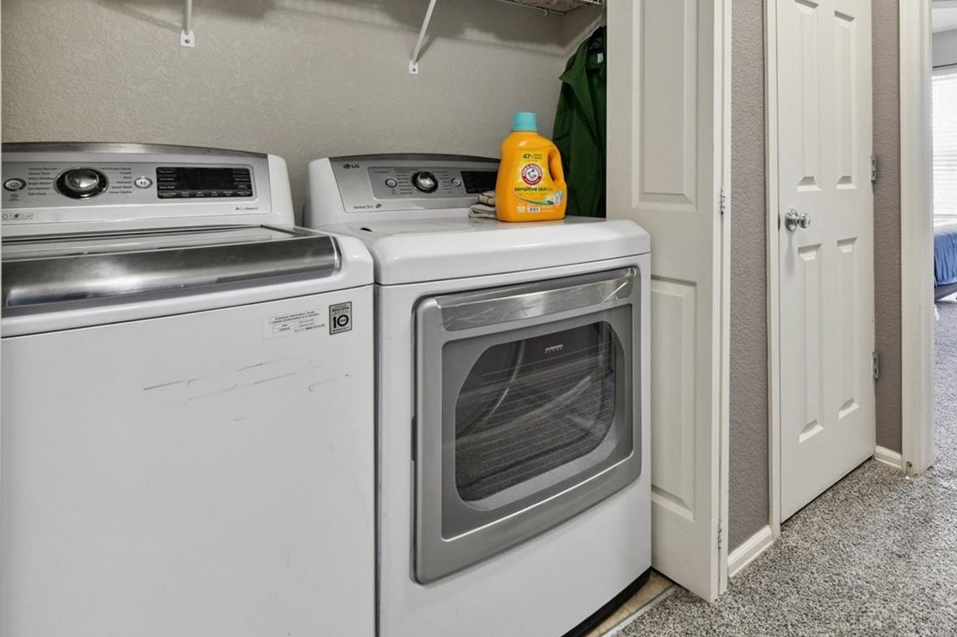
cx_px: 625
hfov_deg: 81.6
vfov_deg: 59.6
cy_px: 185
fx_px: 531
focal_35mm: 20
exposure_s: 1/2
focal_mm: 14
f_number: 11
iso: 400
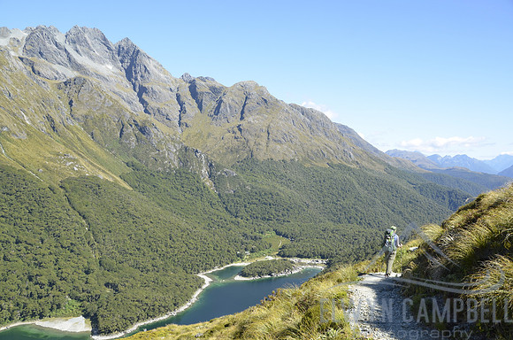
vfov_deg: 39.8
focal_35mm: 33
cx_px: 256
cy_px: 170
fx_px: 469
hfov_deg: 57.3
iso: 200
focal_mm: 22
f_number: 8
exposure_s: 1/250
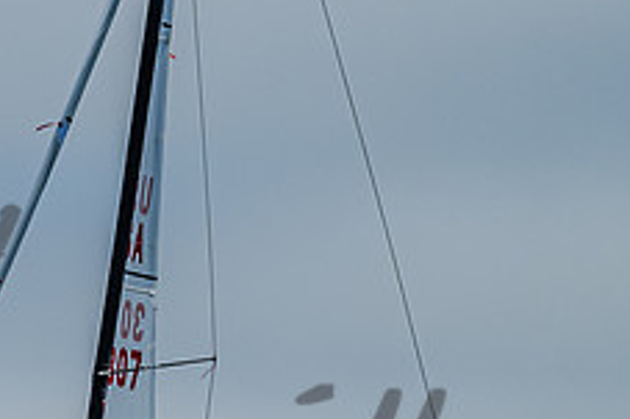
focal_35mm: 585
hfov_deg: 3.5
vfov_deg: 2.3
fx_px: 10230
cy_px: 576
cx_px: 366
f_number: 6.3
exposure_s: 1/2500
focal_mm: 125
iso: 400
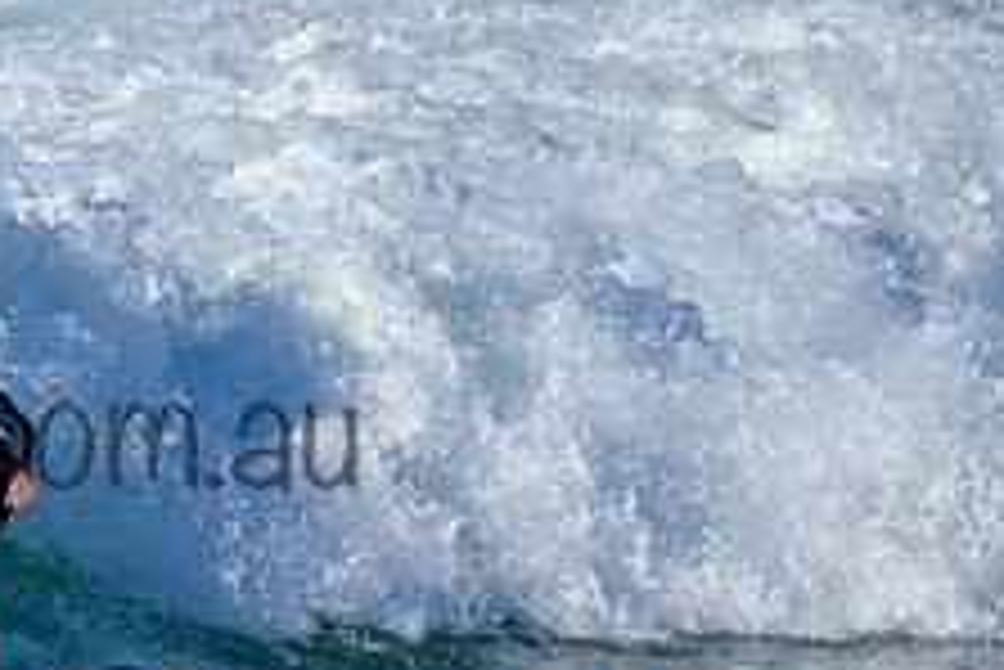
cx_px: -117
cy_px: 384
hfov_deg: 1.8
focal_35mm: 1171
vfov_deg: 1.2
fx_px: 32678
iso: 400
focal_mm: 450
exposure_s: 1/2000
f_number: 10
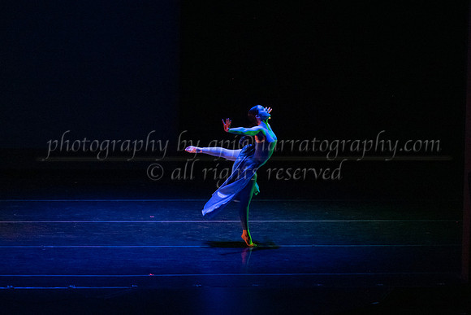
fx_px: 2307
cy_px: 178
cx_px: 166
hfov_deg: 11.6
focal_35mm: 176
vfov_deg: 7.8
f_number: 2.8
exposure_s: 1/320
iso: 3200
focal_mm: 135
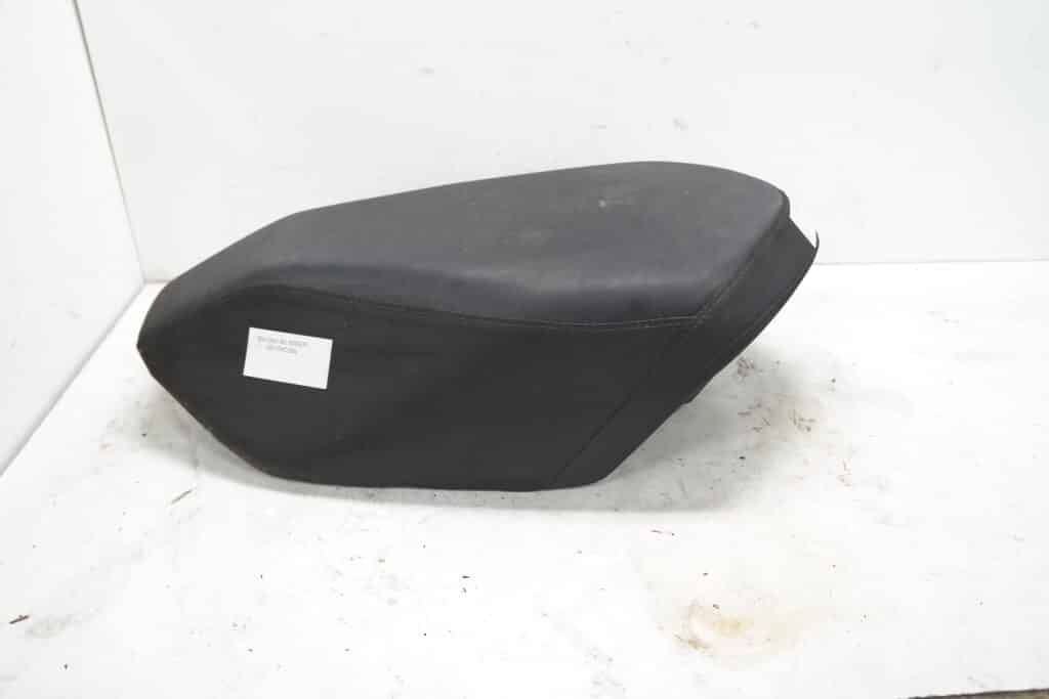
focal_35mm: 27
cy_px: 350
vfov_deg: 47.9
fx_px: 787
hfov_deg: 67.4
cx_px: 524
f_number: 4
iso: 640
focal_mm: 18
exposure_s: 1/60
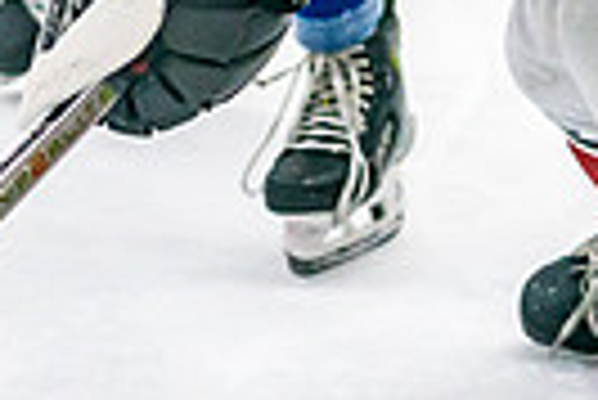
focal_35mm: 353
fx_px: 5870
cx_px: 279
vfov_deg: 3.9
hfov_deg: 5.8
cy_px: -402
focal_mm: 75
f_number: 2.8
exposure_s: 1/1000
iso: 3200
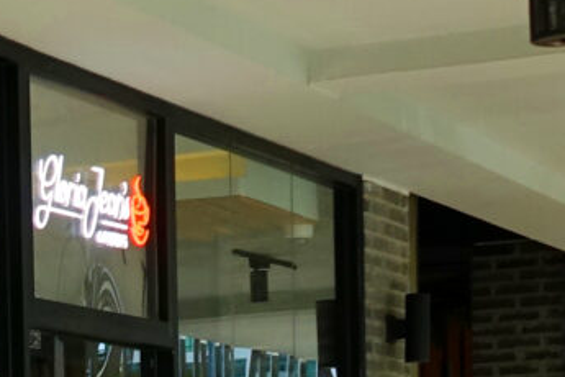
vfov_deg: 7.4
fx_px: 2793
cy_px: 719
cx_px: -378
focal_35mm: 178
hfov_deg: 10.9
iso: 100
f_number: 3.2
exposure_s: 1/250
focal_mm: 8.84
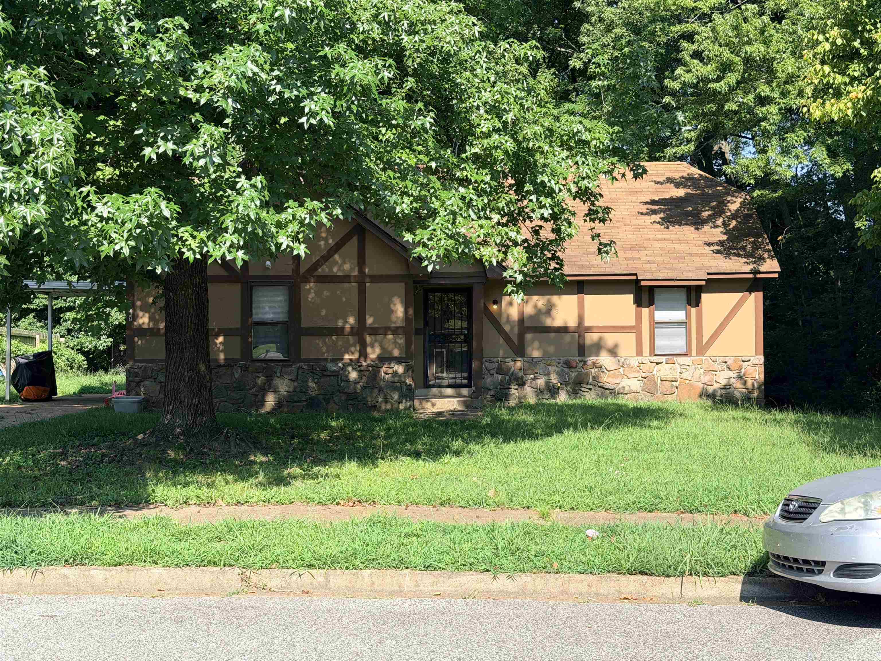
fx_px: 1222
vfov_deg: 30.3
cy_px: 330
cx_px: 440
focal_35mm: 48
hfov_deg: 39.7
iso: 64
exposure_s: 1/1678
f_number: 1.78
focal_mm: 6.76
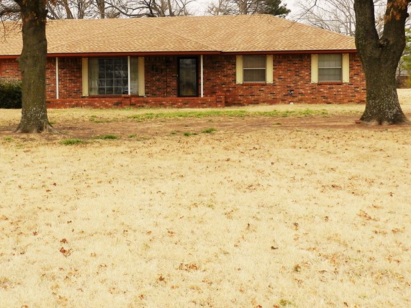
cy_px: 109
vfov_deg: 27.4
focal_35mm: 53
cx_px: 146
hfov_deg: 35.9
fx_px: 630
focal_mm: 5.6
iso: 160
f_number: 3.7
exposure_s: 1/400
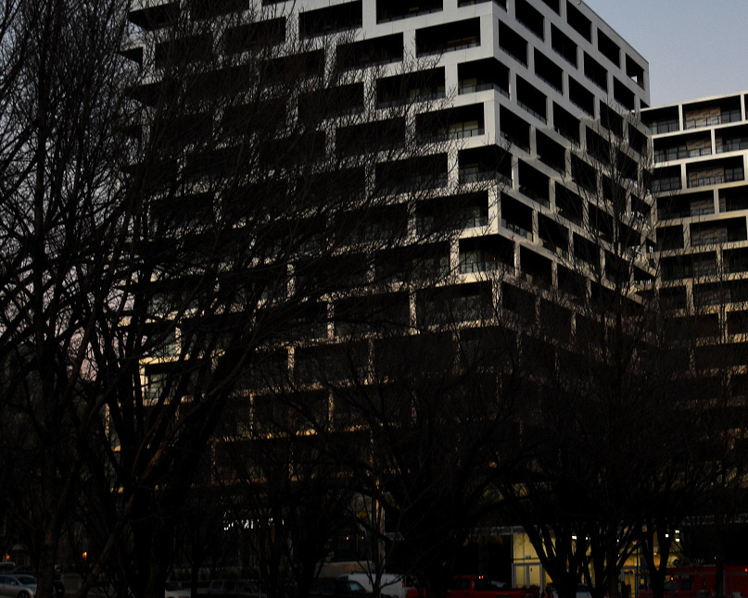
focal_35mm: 67
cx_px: 548
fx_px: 1484
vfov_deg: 22.8
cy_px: 287
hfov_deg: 28.0
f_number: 9
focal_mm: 30
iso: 200
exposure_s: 1/40
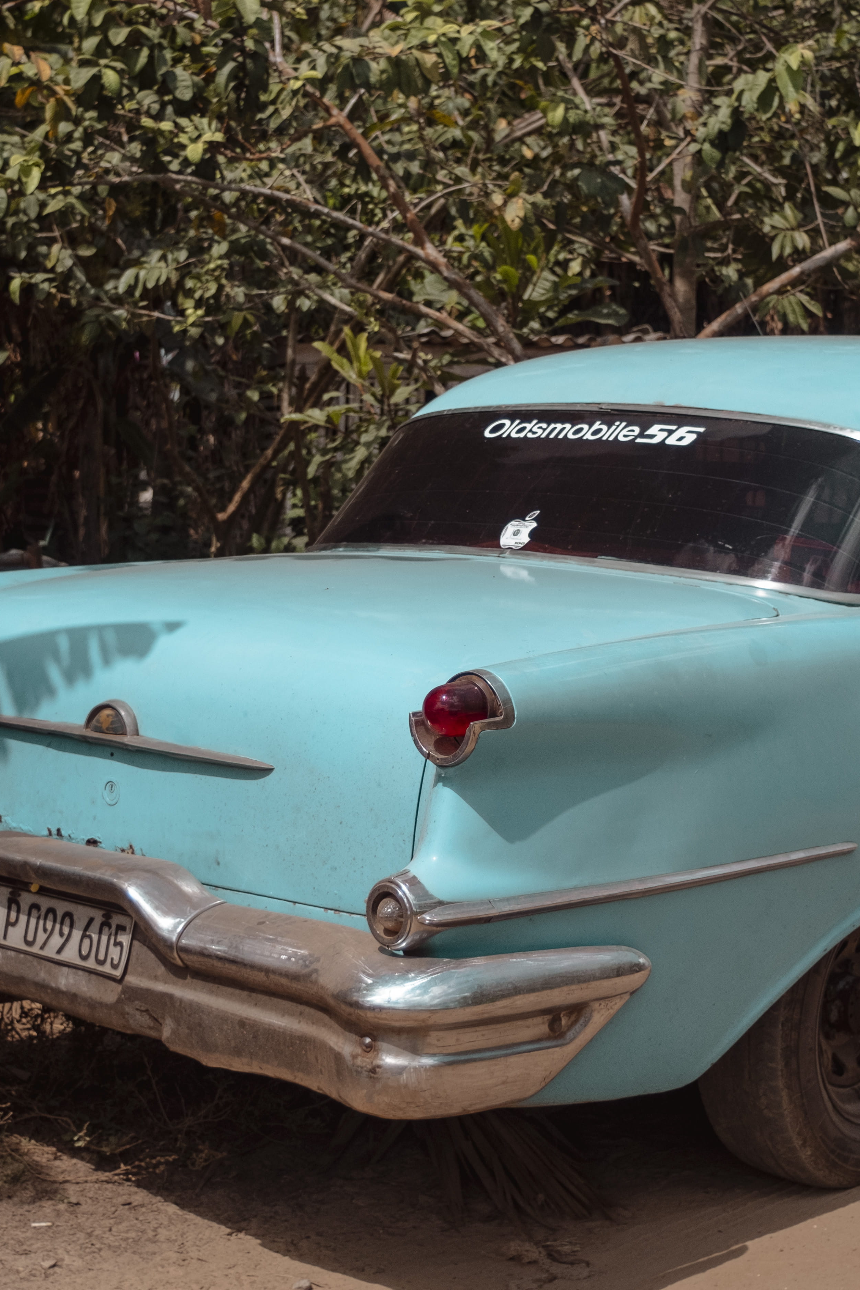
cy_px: 569
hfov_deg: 31.1
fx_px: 1540
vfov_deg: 45.3
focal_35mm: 43
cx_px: 340
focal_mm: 18
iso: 400
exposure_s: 1/1250
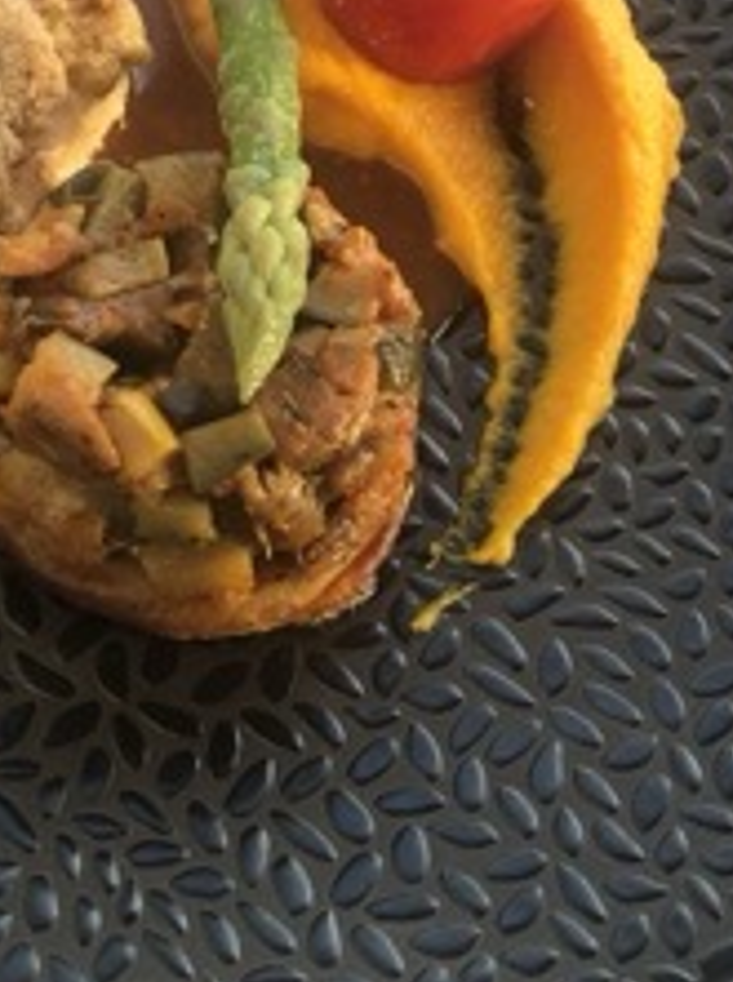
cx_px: 191
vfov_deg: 28.9
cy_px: 218
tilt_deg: -55.3
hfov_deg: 22.0
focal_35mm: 66
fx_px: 1869
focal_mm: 4
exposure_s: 1/40
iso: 20
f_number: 1.8
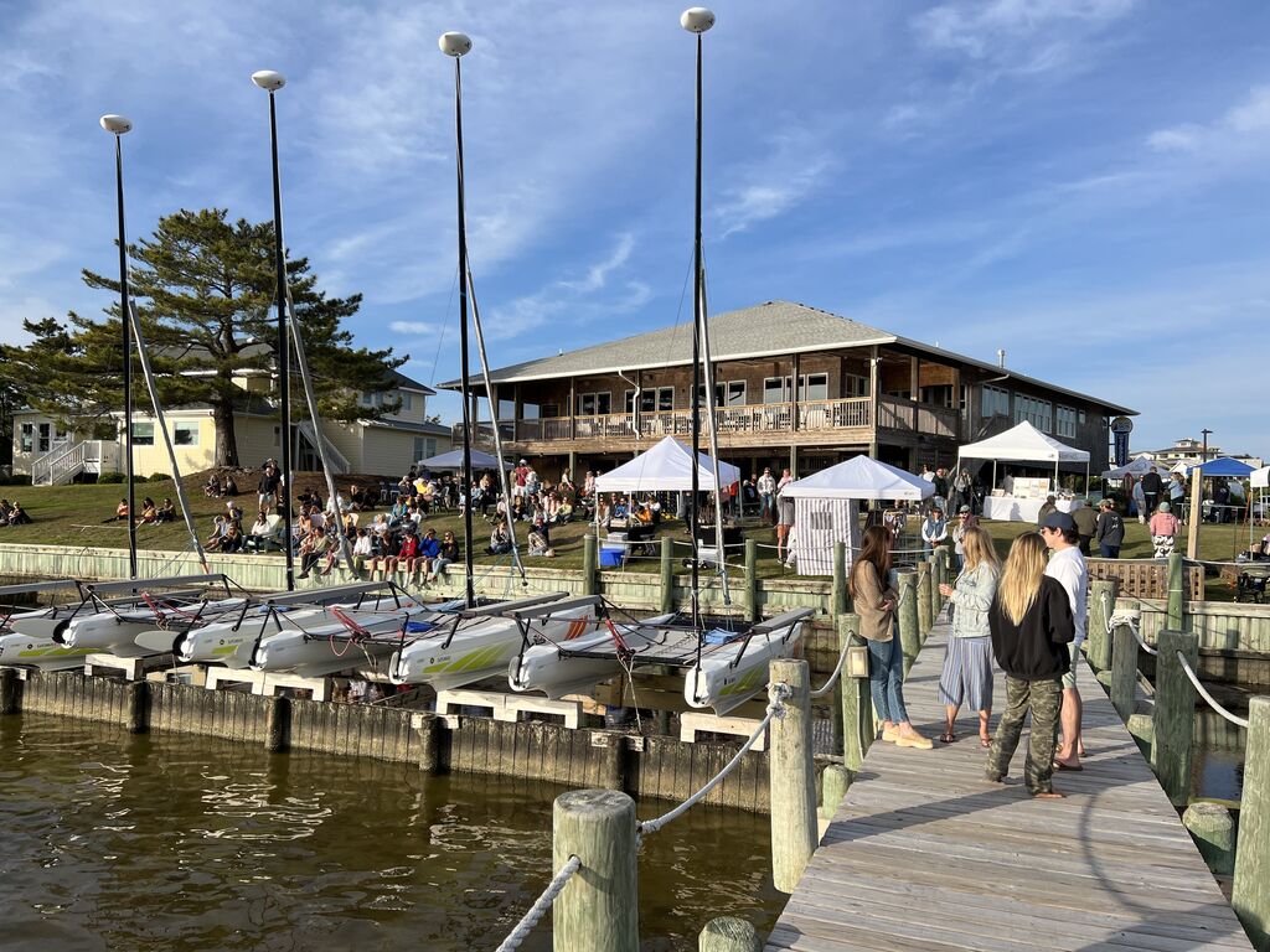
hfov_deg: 67.3
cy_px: 476
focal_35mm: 26
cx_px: 635
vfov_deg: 53.1
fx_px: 954
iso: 50
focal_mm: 5.7
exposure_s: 1/4115
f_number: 1.5
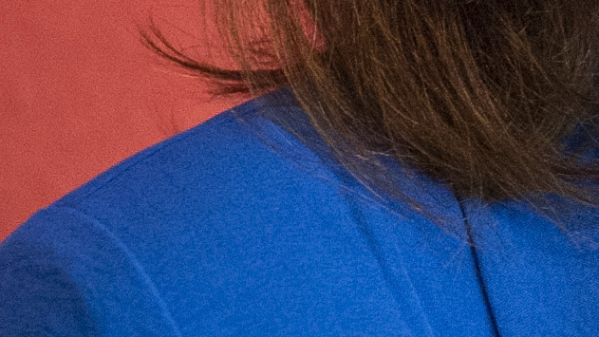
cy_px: 10
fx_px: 7847
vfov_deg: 2.5
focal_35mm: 494
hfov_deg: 4.4
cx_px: 770
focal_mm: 70
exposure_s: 1/200
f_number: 4
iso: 1250
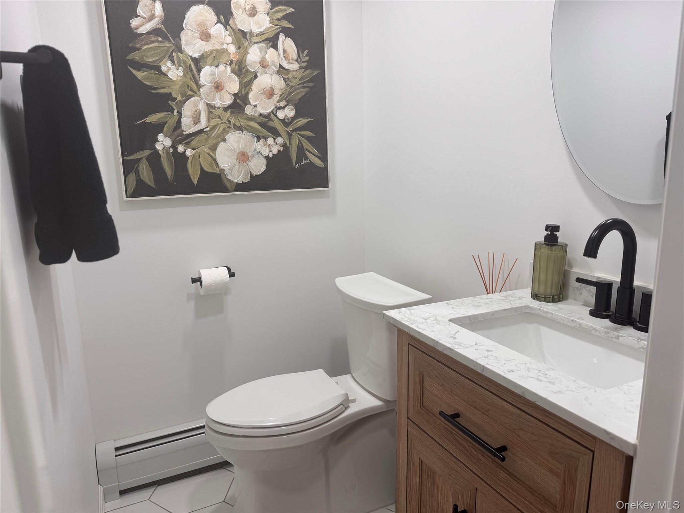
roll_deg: +1.6
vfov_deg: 56.8
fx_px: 474
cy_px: 256
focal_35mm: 24
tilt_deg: -11.6
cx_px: 342
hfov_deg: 71.6
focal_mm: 6.76
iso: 64
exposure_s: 1/120
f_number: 1.78
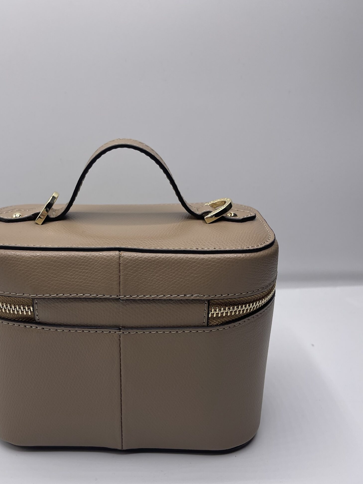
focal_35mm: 33
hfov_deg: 42.6
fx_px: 461
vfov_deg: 55.3
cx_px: 131
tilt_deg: -20.6
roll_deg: +1.3
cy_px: 258
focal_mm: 5.1
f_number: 1.6
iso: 32
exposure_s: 1/807
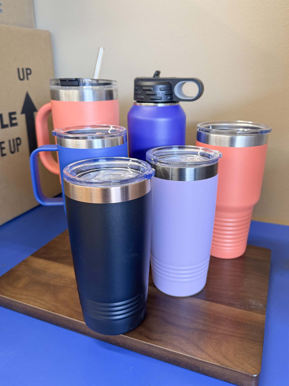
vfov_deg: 65.2
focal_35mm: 27
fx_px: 301
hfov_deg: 51.3
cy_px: 178
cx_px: 154
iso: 200
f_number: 1.78
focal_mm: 6.76
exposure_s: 1/66
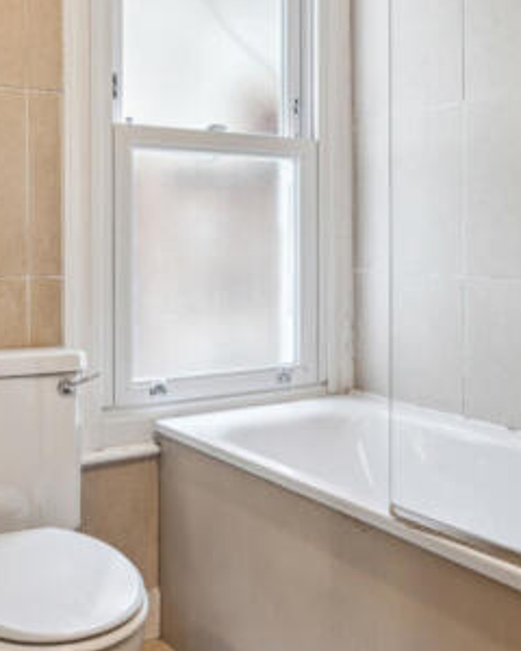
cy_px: 244
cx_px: 229
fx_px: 790
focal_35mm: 41
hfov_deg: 36.4
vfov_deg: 44.4
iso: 400
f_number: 11
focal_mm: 20
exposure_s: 1/8
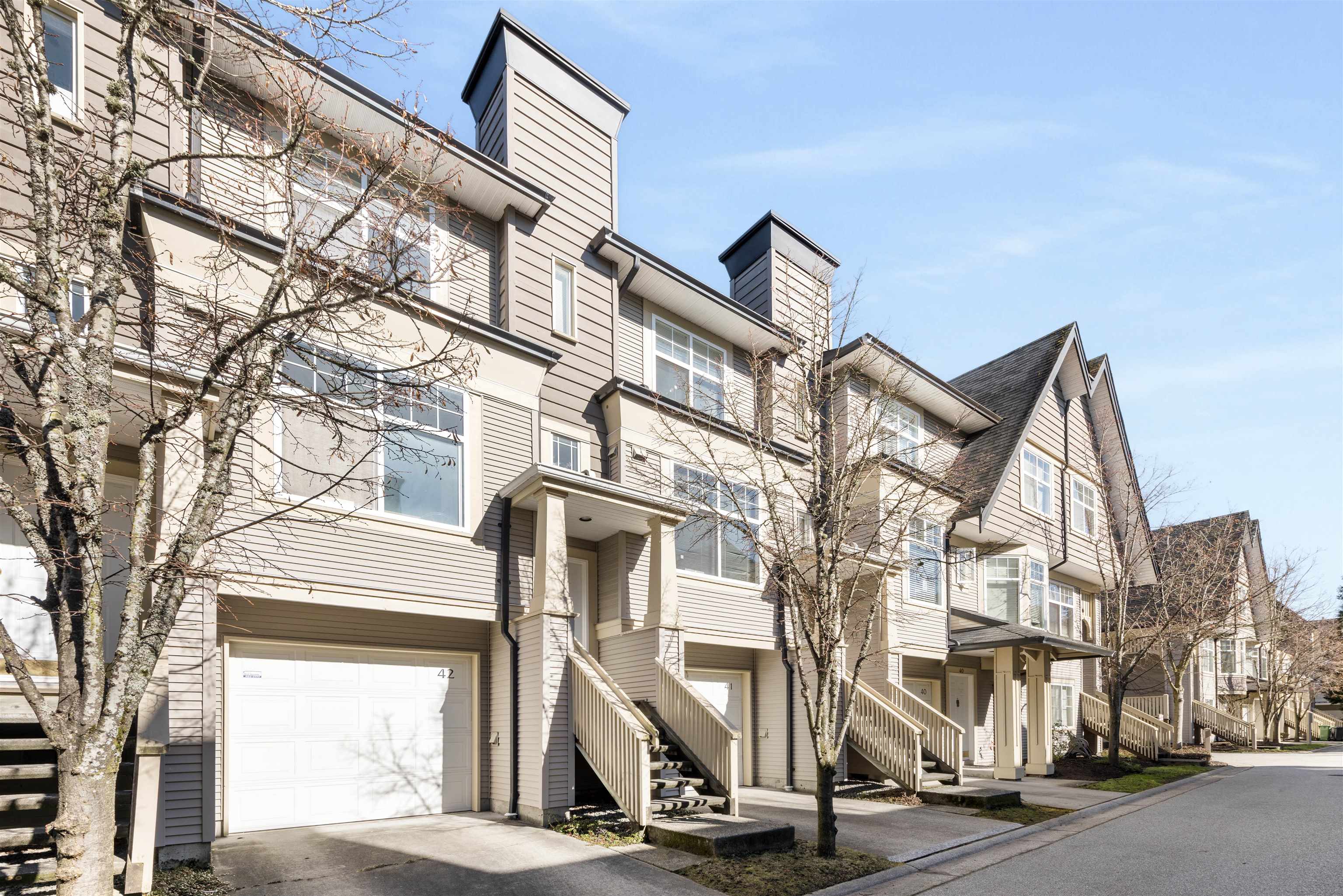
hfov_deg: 104.2
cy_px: 448
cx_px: 672
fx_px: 522
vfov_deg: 81.2
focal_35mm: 14
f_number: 8
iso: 125
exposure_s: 1/400
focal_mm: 14
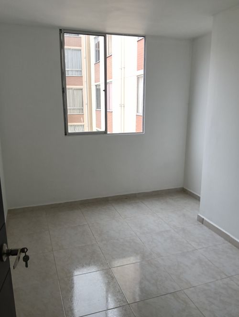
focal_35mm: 27
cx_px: 120
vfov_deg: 65.2
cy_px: 158
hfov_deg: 51.5
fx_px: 248
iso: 64
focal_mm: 3.98
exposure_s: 1/120
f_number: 1.8
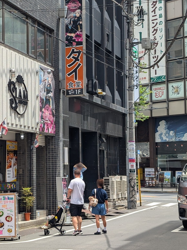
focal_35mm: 66
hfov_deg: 22.0
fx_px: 475
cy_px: 126
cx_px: 39
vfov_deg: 29.4
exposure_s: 1/548
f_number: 1.68
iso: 19
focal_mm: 6.9
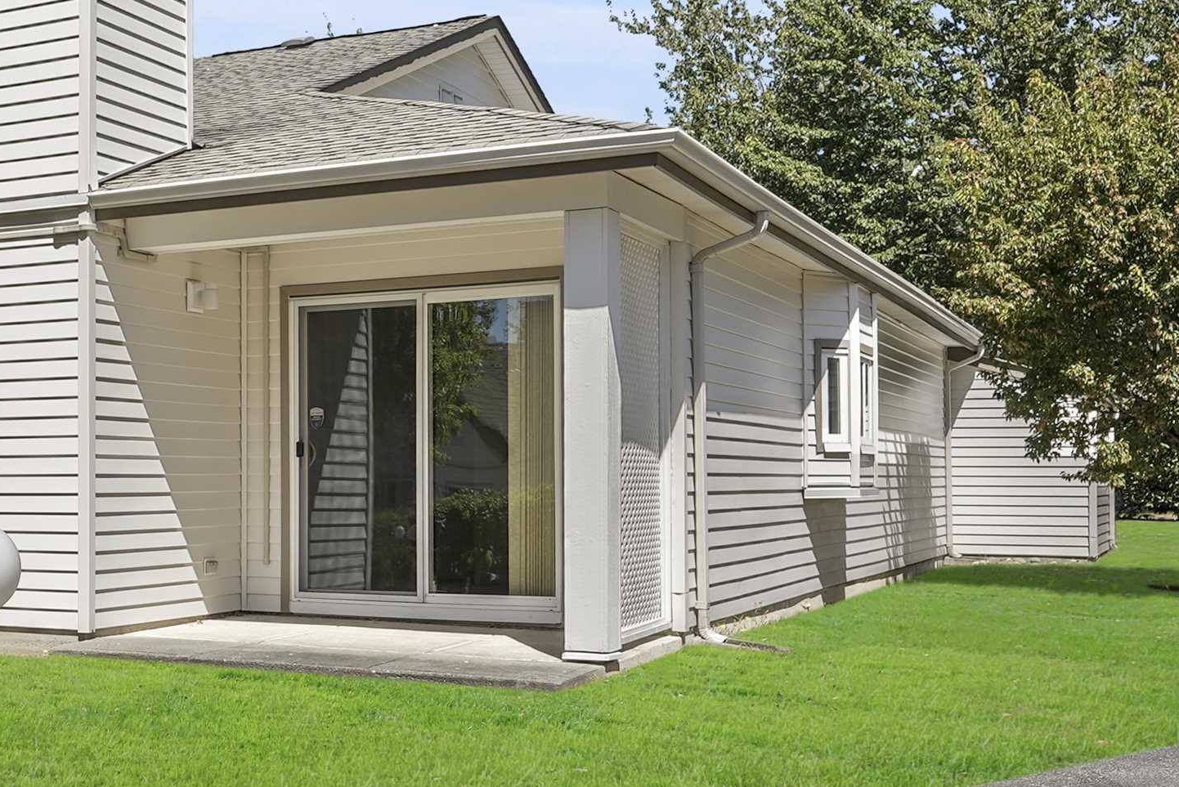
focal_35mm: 49
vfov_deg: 27.0
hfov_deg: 37.3
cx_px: 81
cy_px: 145
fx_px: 1605
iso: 125
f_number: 8
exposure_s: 1/125
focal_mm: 23
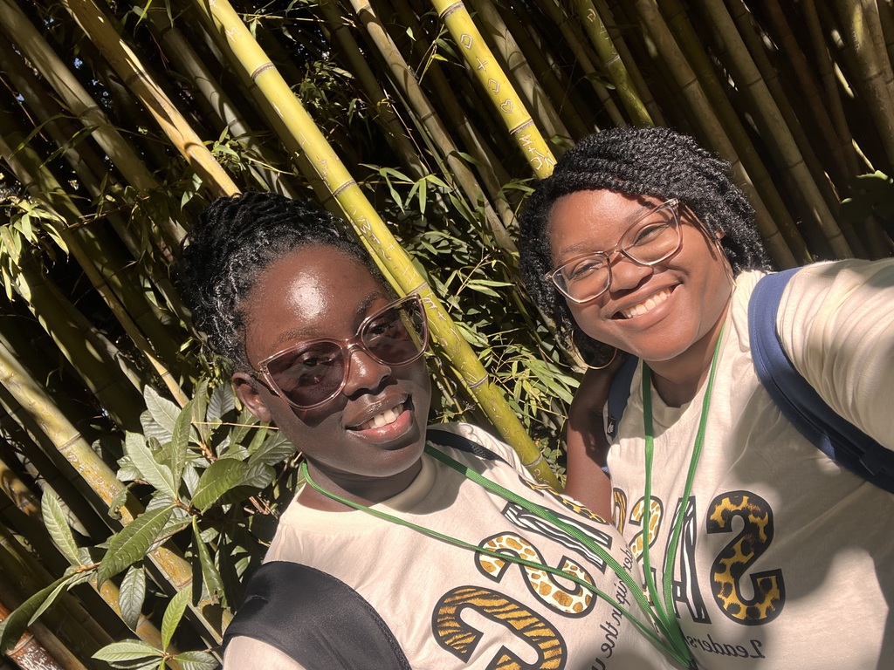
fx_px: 594
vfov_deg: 58.9
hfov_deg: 73.9
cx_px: 447
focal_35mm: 23
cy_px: 335
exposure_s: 1/487
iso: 32
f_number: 2.2
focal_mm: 2.71
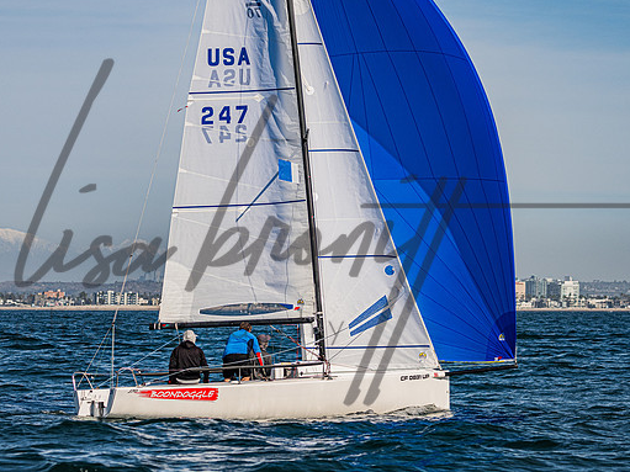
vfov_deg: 10.0
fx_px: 2693
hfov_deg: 13.3
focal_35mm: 148
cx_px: 254
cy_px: 212
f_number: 5.6
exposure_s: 1/3200
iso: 320
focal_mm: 100
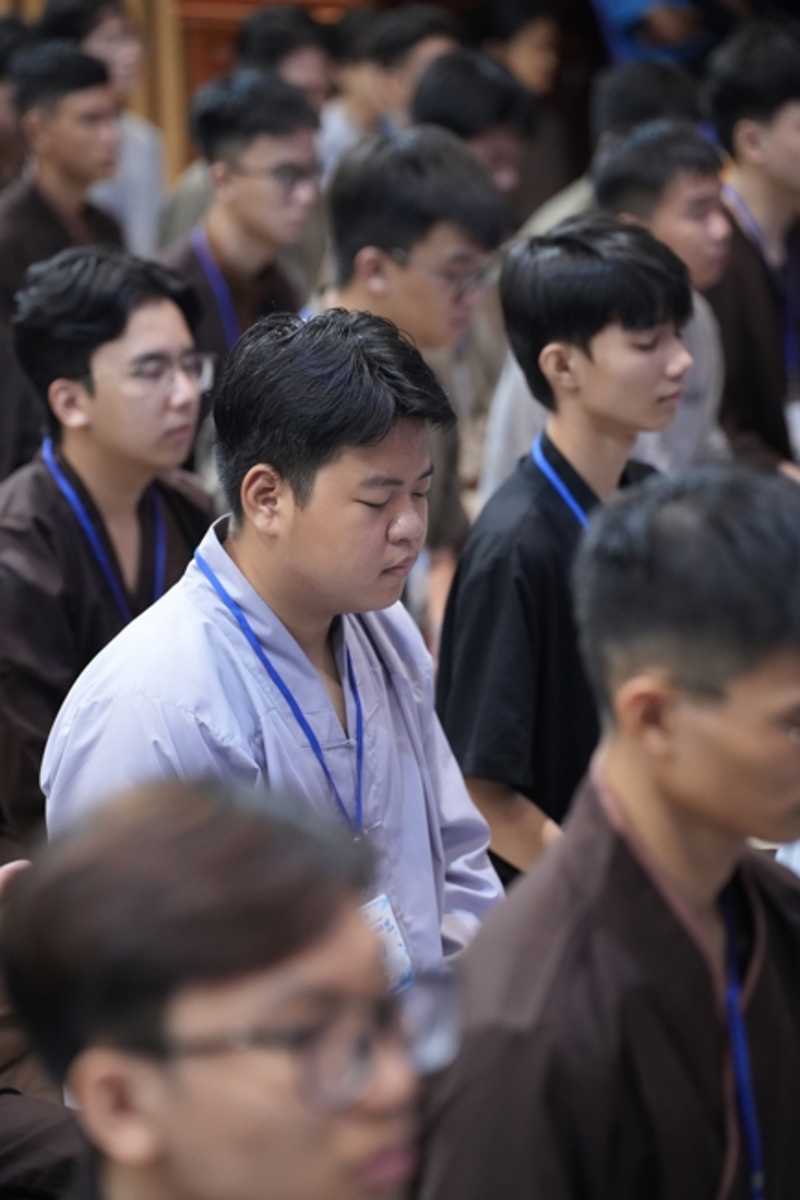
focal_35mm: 110
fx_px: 3668
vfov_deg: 18.6
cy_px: 600
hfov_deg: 12.4
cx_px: 400
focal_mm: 110
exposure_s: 1/160
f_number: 2.8
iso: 4000
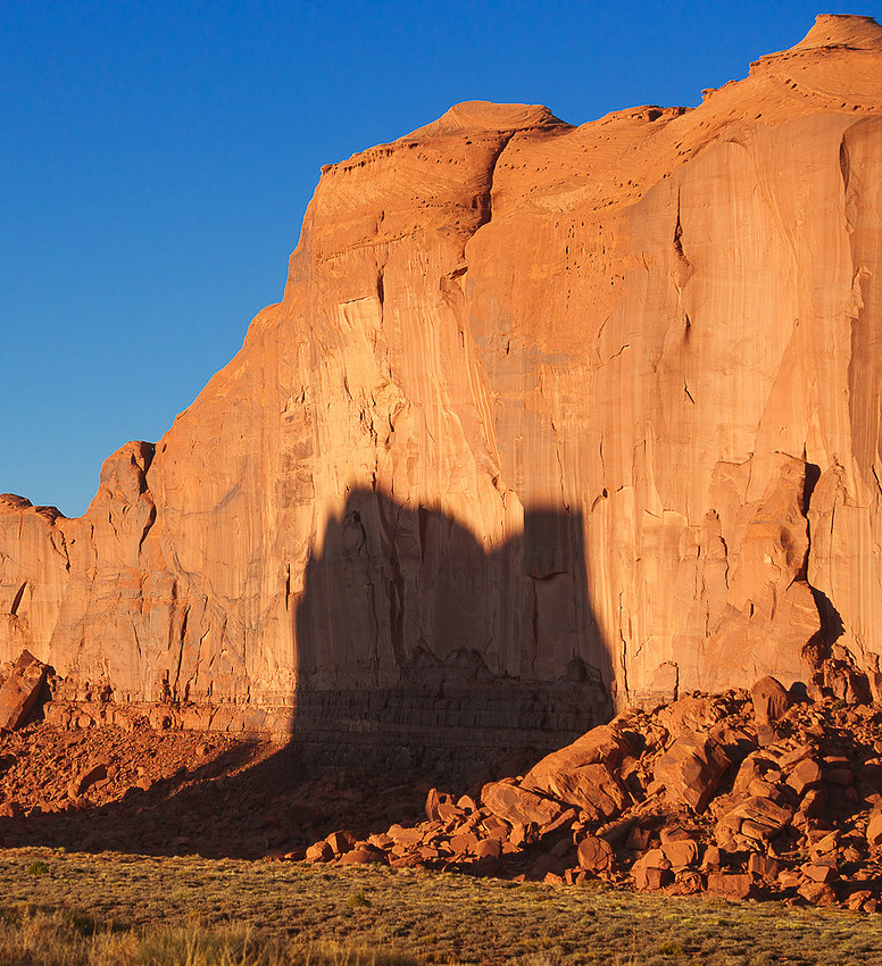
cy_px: 553
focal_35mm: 143
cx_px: 256
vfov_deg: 12.7
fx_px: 4327
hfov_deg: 11.6
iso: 400
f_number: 6.3
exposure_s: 1/500
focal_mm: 94
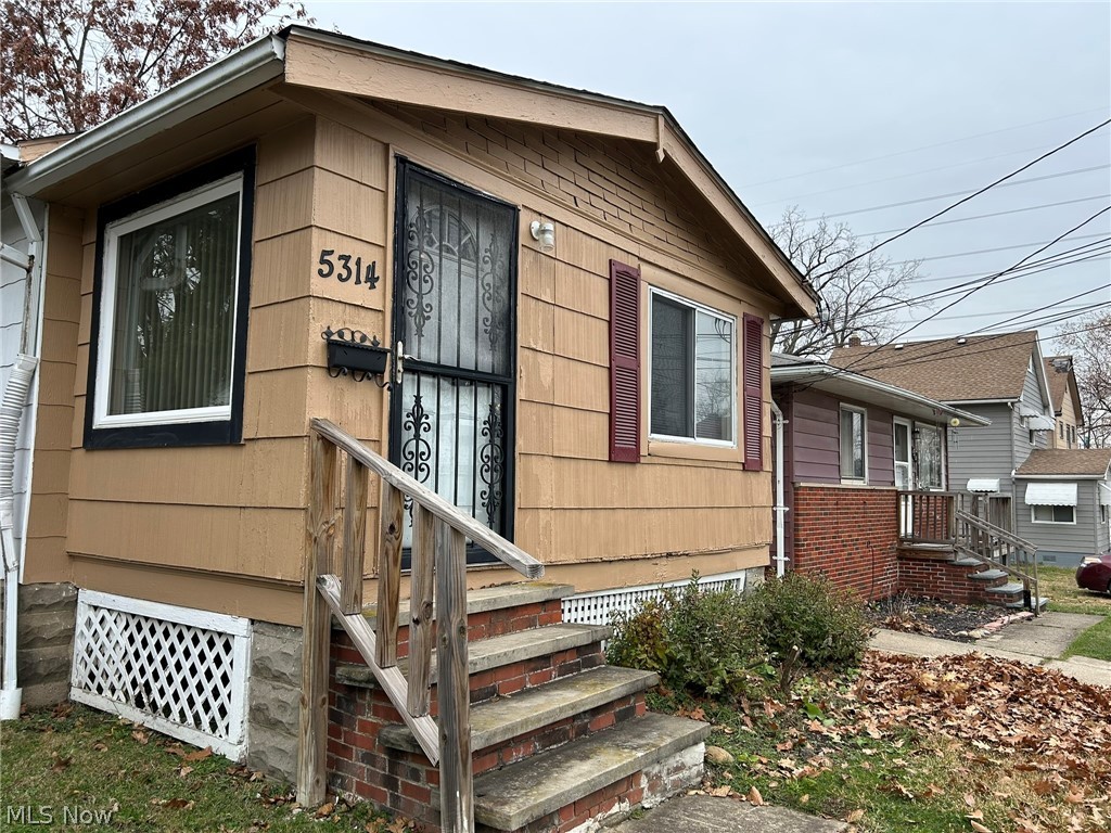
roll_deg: -1.3
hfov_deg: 67.3
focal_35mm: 26
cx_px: 556
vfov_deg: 53.1
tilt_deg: +4.1
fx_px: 834
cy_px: 416
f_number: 1.5
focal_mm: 5.7
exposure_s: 1/696
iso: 50
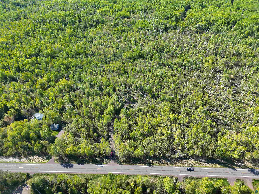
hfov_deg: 71.6
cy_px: 97
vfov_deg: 56.8
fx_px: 180
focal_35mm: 24
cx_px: 130
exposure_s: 1/2000
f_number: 1.7
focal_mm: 6.72
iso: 130
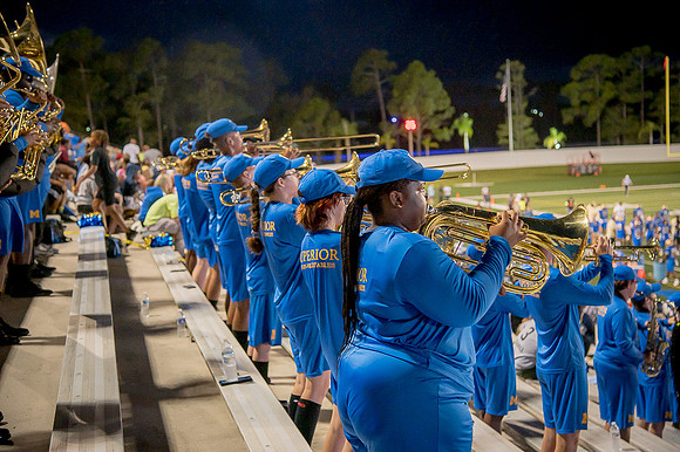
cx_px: 340
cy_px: 226
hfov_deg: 32.4
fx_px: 1170
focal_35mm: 62
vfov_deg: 21.9
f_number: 4
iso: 2000
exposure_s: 1/200
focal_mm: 62
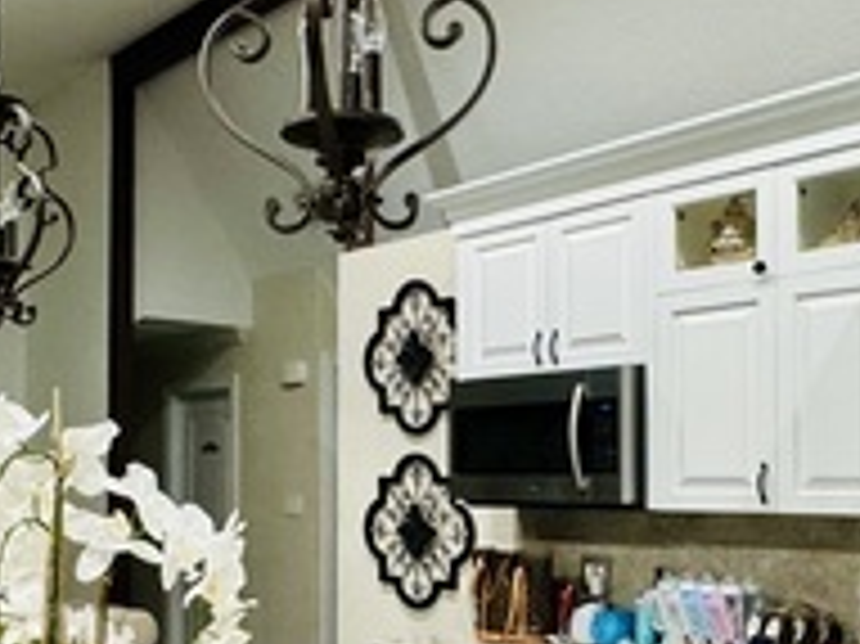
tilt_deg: +1.4
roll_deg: -0.2
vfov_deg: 29.4
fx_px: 1217
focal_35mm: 49
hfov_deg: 38.5
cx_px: 281
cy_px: 450
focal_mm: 2.22
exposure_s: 1/60
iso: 400
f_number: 2.2
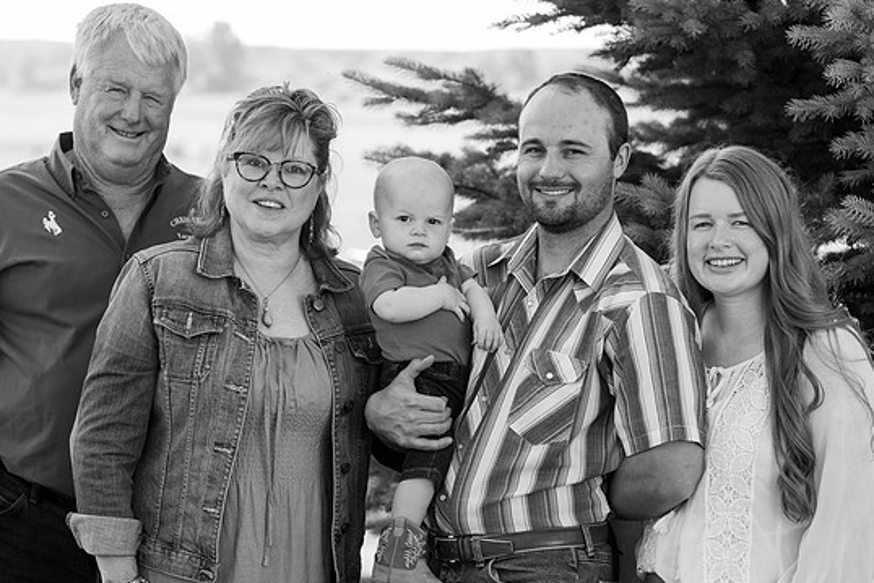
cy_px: 287
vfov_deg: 9.9
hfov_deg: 14.8
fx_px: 3375
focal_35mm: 139
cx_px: 416
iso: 500
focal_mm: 129
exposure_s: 1/320
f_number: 5.6
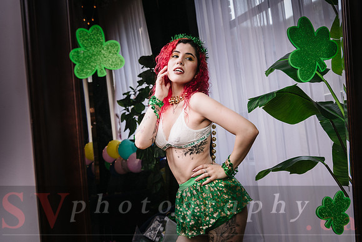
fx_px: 422
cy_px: 121
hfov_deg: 46.4
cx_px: 181
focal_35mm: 42
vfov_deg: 31.9
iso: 64
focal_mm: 42
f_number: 4.5
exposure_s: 1/160
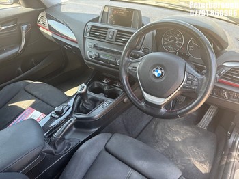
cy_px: 90
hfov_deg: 67.3
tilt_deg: -38.7
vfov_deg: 53.0
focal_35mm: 26
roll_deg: +0.2
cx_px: 120
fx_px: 179
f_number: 1.6
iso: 80
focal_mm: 5.96
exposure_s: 1/121
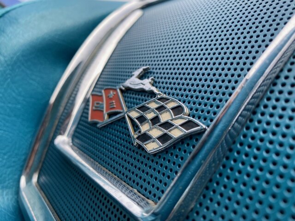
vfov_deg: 53.1
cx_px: 148
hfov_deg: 67.3
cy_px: 110
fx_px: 222
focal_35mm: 26
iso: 32
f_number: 1.8
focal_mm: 4.25
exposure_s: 1/449
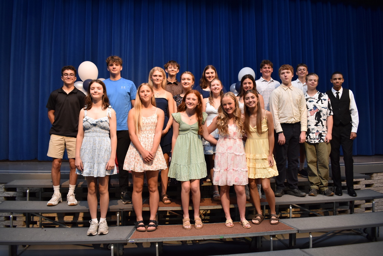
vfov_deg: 47.9
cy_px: 128
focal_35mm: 27
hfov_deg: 67.4
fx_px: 287
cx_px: 192
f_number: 4.5
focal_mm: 18
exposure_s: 1/125
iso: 800
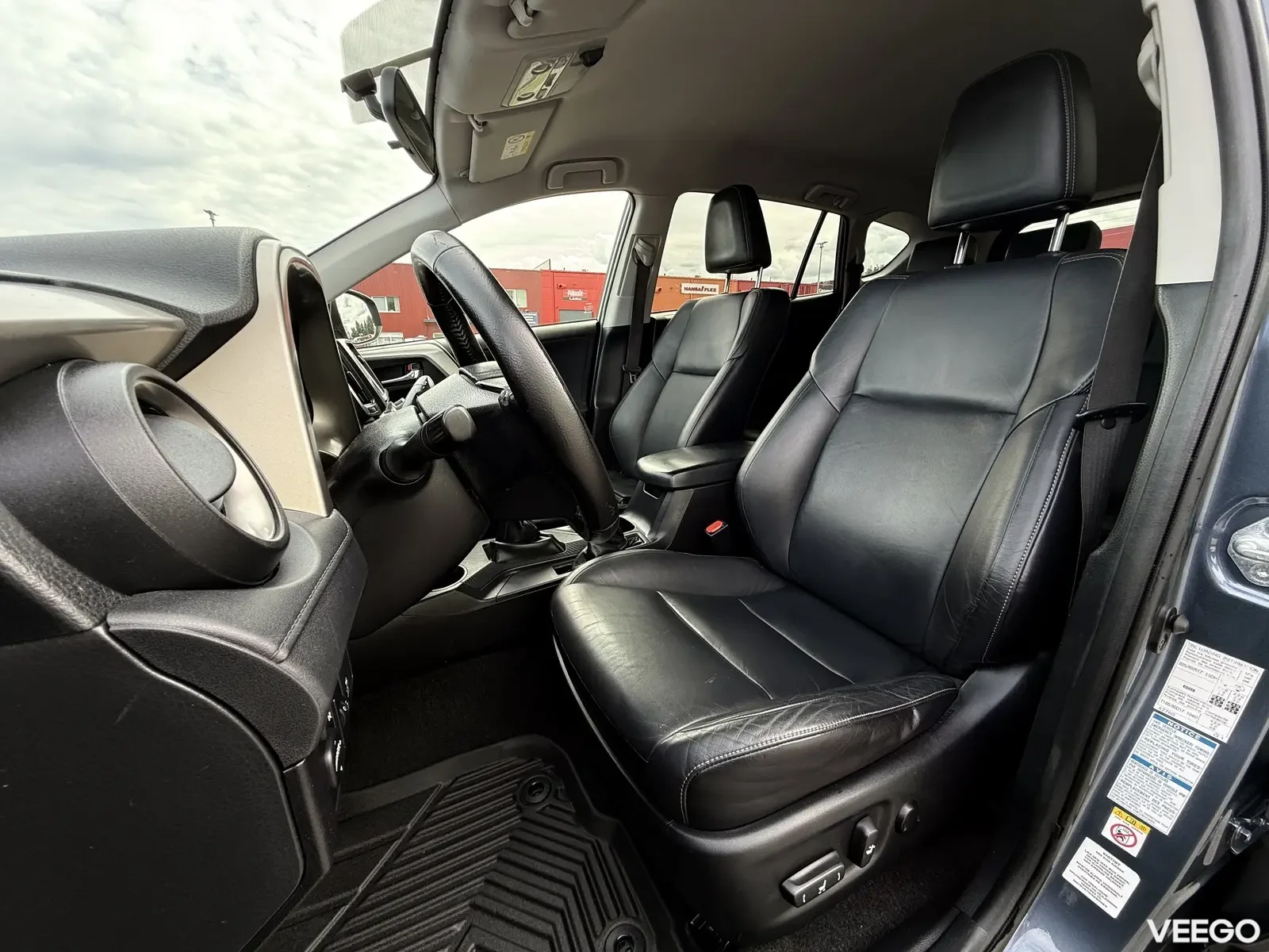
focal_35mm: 14
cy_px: 476
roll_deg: +0.0
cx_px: 634
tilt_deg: -15.2
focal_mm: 2.22
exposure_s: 1/99
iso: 80
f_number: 2.2
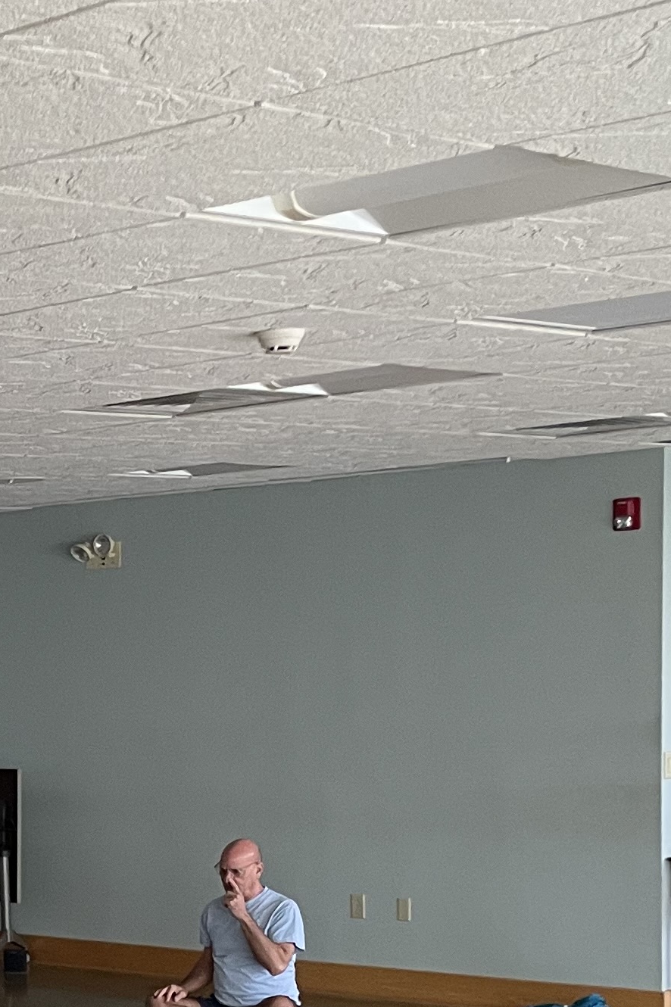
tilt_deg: -6.5
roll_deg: +1.7
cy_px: 875
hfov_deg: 15.4
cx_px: -331
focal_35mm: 82
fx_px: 2294
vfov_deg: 24.2
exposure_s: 1/60
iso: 200
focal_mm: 4.2
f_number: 1.6
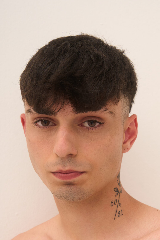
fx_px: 573
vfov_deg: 23.4
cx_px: 95
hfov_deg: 15.9
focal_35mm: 86
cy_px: 177
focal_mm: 51
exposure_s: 1/200
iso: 400
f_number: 7.1
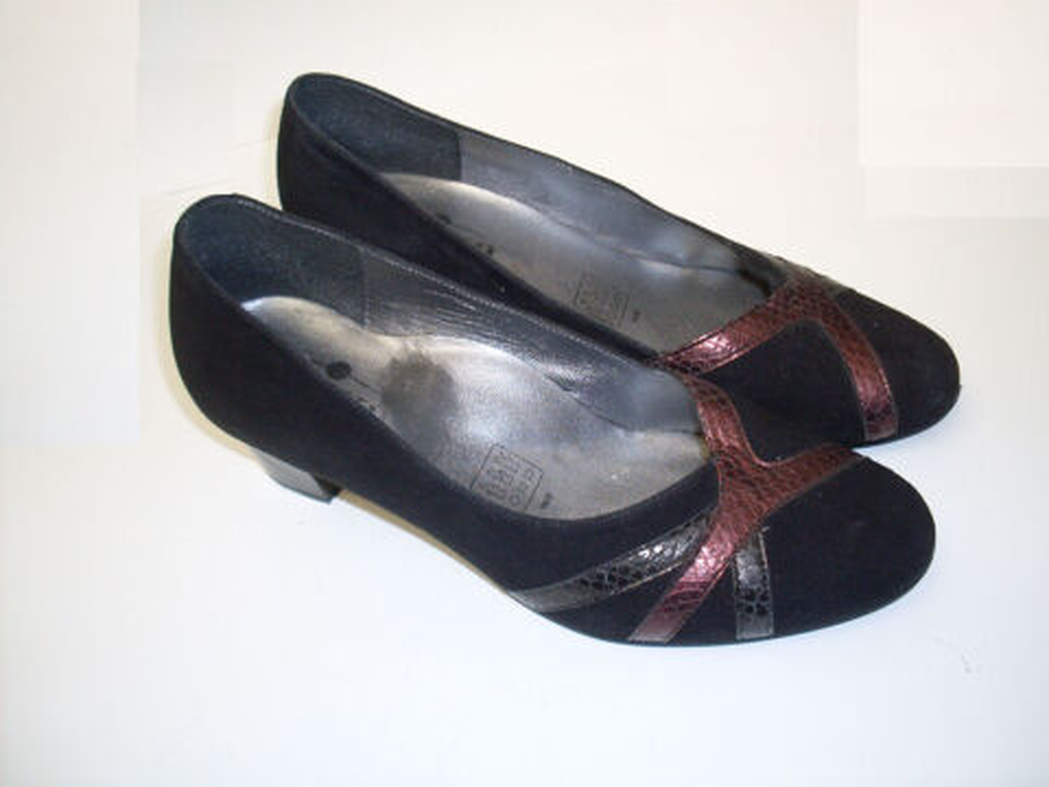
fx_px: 1152
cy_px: 394
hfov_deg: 49.0
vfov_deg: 37.7
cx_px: 524
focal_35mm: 38
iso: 100
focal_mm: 6.3
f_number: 2.8
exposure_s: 1/45
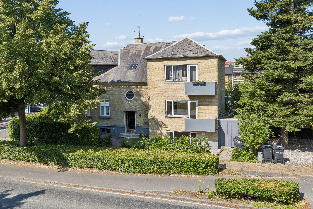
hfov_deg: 63.2
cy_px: 104
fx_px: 254
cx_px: 156
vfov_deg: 44.6
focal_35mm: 29
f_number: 8
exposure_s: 1/1000
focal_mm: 19.5
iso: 250
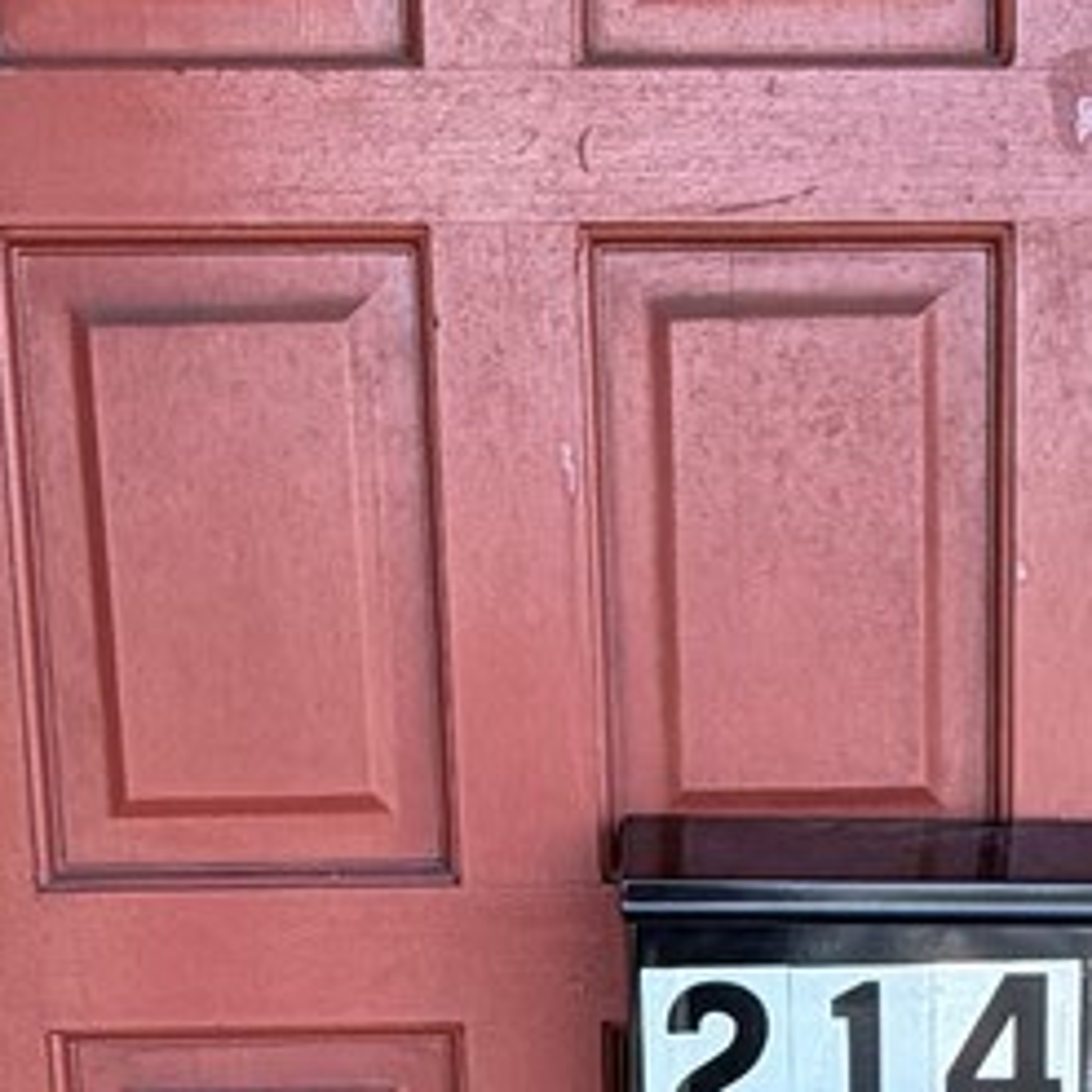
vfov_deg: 20.6
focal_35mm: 80
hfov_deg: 21.4
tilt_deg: -11.5
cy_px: 1198
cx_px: 849
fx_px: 2855
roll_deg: +0.3
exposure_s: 1/156
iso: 40
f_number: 2.2
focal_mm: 2.22
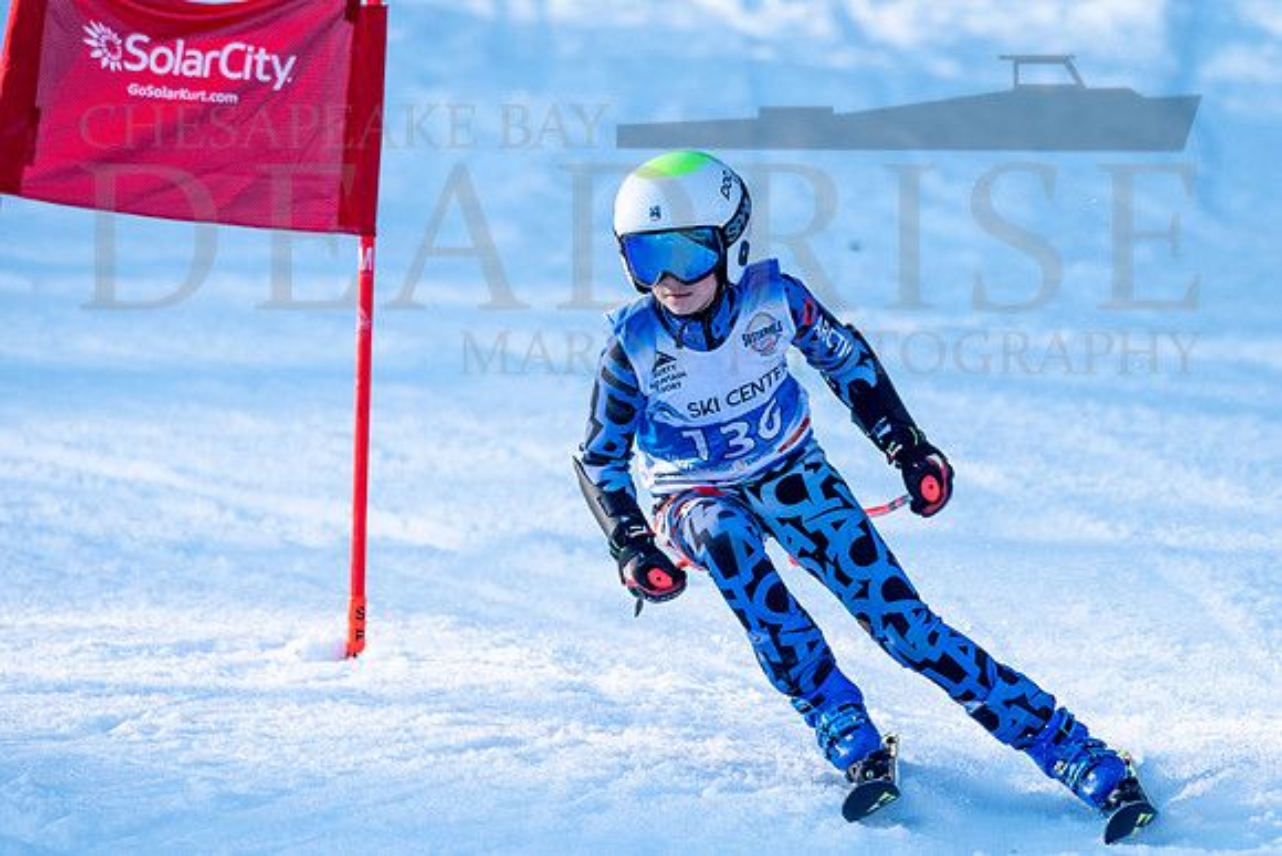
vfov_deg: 2.1
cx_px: 716
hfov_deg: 3.2
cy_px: 402
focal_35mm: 640
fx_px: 22809
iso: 1250
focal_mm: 560
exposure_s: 1/2000
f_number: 8
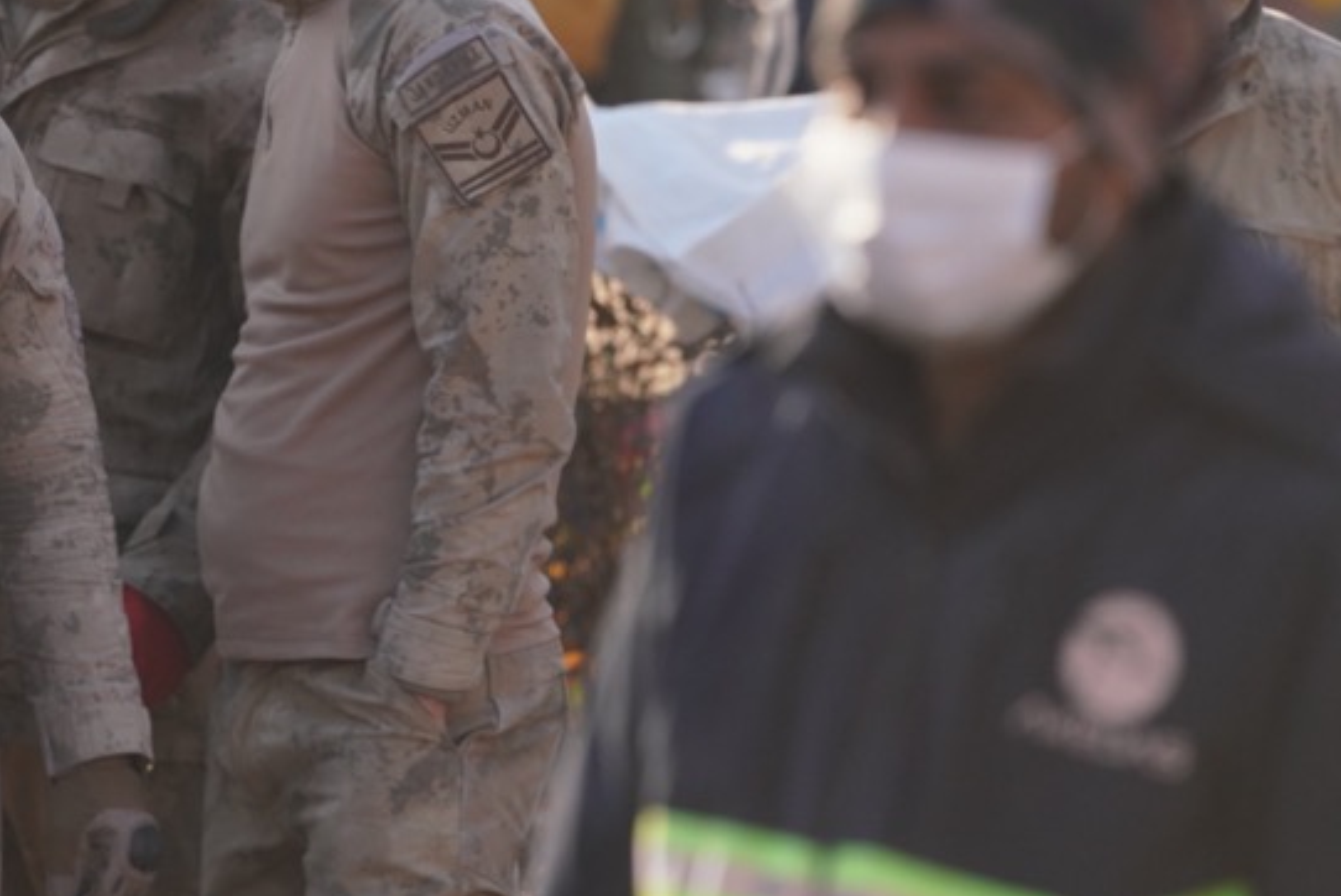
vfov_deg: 2.9
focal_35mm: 472
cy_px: 87
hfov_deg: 4.4
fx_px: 17591
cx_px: 272
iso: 1000
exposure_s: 1/4000
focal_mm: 200
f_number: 3.5
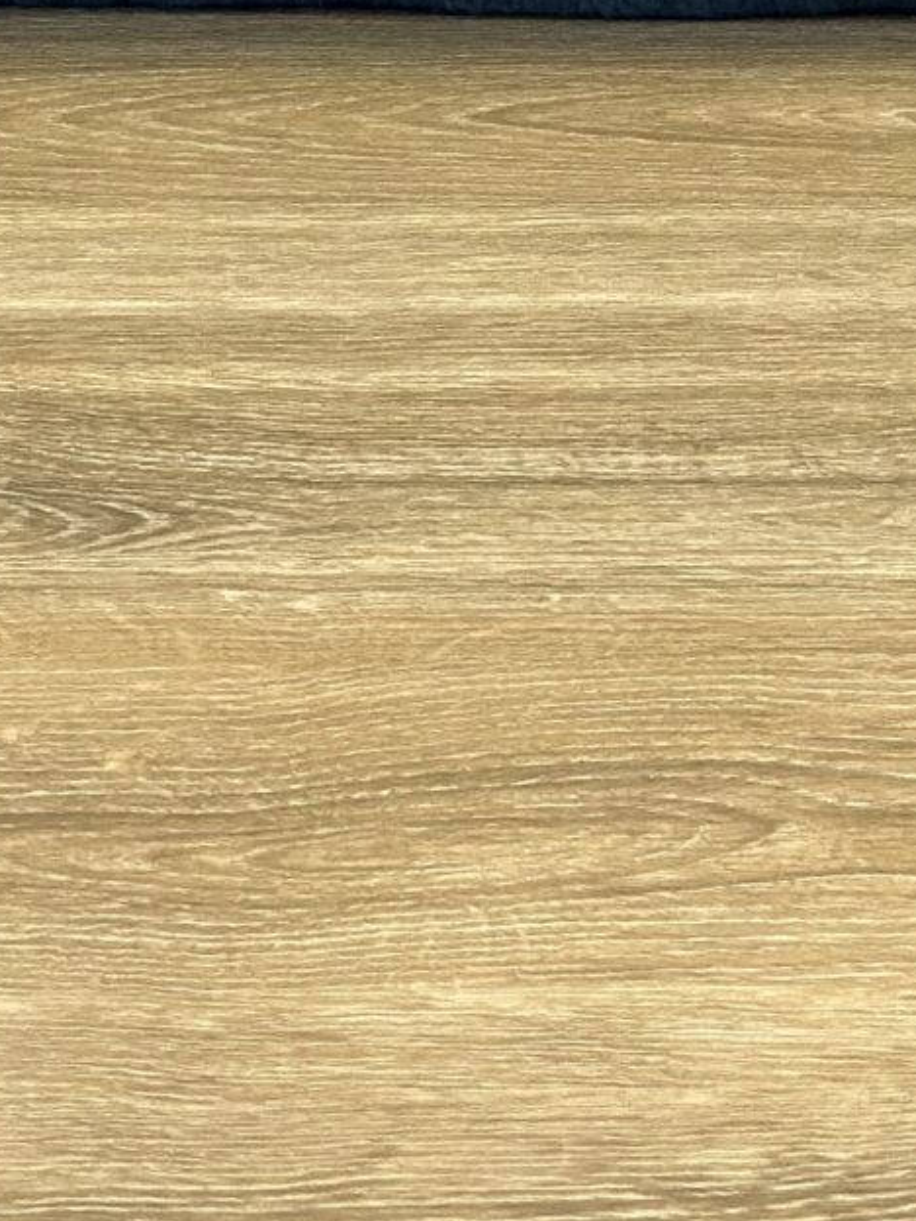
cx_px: 601
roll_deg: +0.1
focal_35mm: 197
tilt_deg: -8.2
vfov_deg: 9.4
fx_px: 6951
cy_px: -1184
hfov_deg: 7.5
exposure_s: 1/120
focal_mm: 6.86
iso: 80
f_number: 1.78
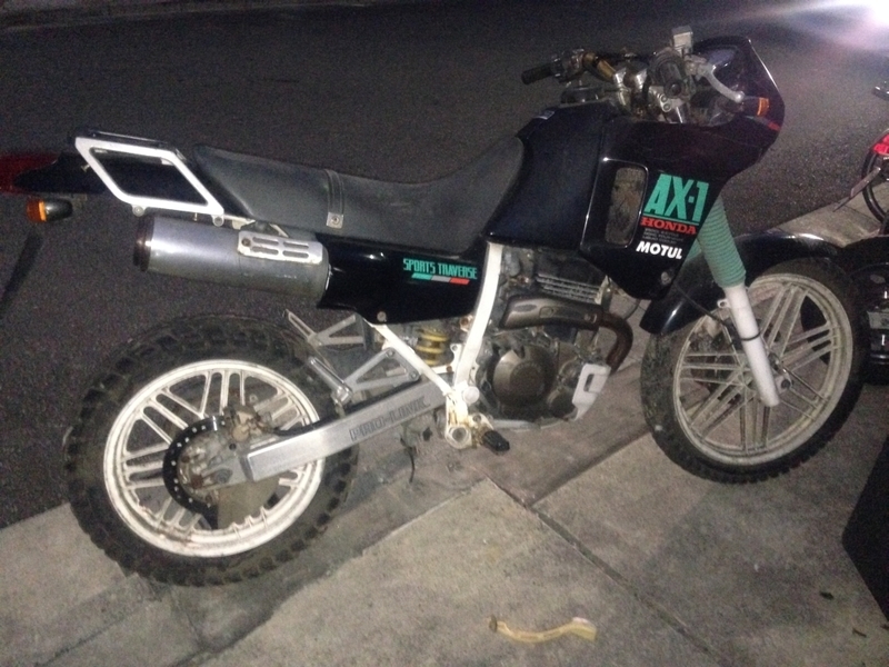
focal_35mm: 33
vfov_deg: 42.9
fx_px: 847
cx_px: 444
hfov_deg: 55.4
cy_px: 334
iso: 800
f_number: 2.4
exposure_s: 1/16
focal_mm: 4.12
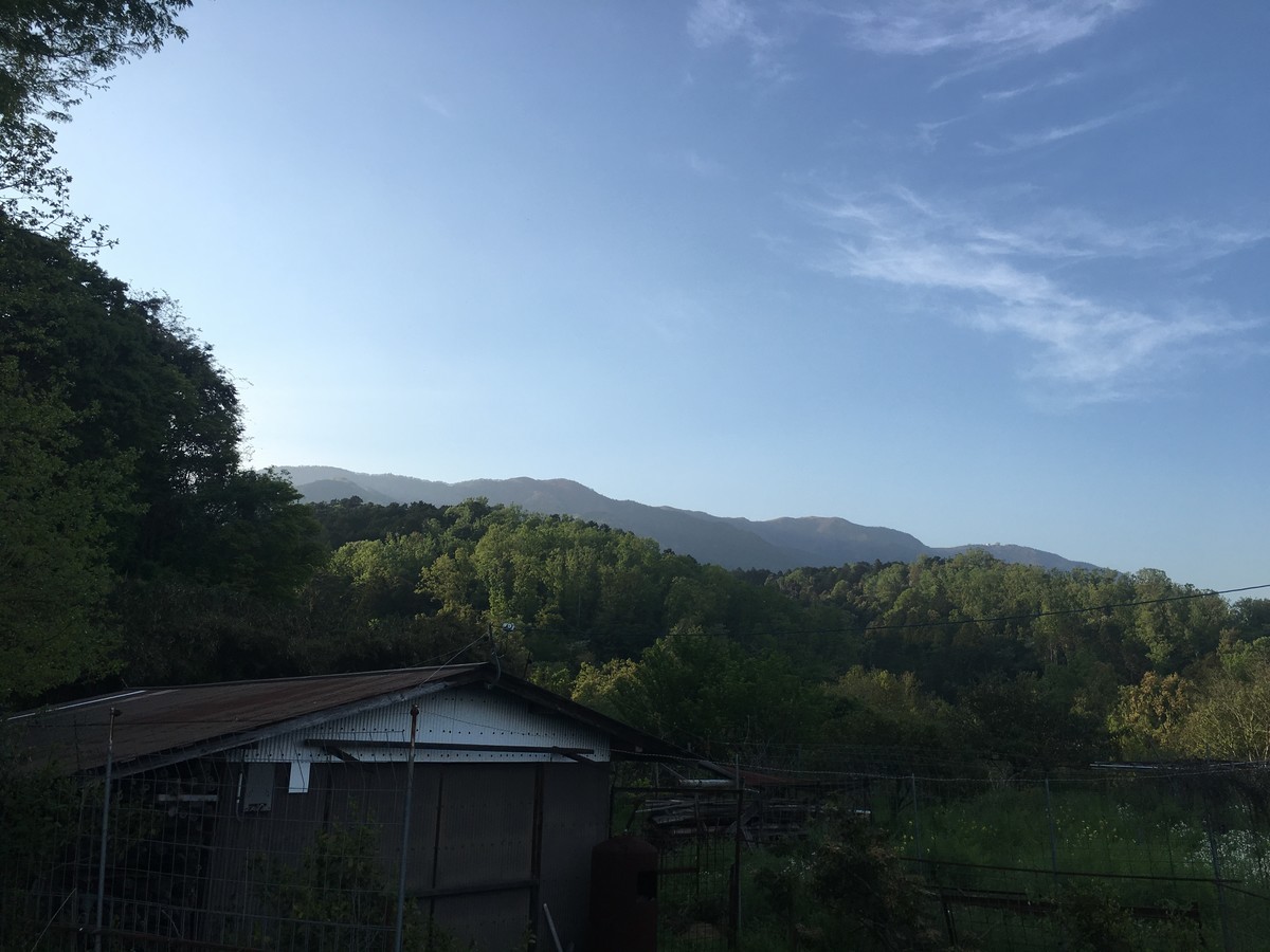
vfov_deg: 48.2
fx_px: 1064
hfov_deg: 61.7
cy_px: 476
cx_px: 635
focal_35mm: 29
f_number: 2.2
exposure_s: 1/1115
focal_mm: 4.15
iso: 25
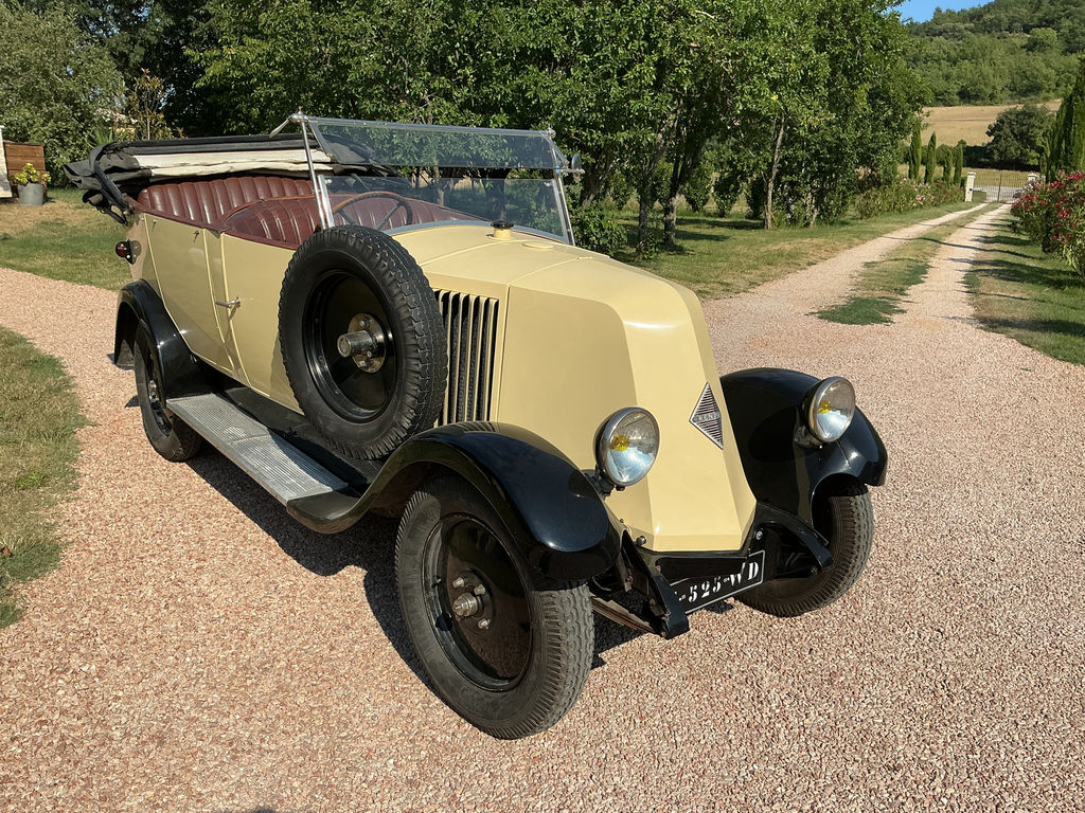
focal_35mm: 29
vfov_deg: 48.2
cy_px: 406
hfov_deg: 61.7
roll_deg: -1.8
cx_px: 542
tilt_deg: -13.4
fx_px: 909
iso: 25
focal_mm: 3
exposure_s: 1/2801
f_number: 1.8
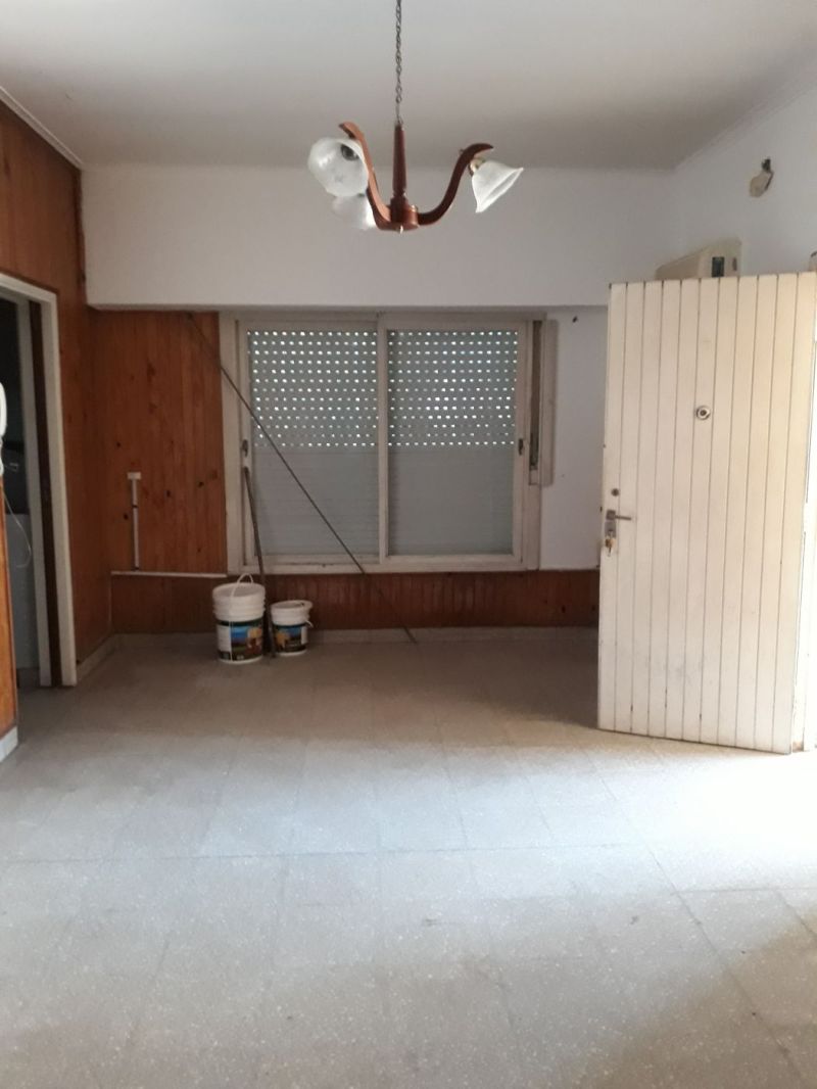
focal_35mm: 27
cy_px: 544
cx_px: 408
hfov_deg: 51.4
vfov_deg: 65.3
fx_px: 849
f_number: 1.9
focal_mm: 3.6
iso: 400
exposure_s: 1/17
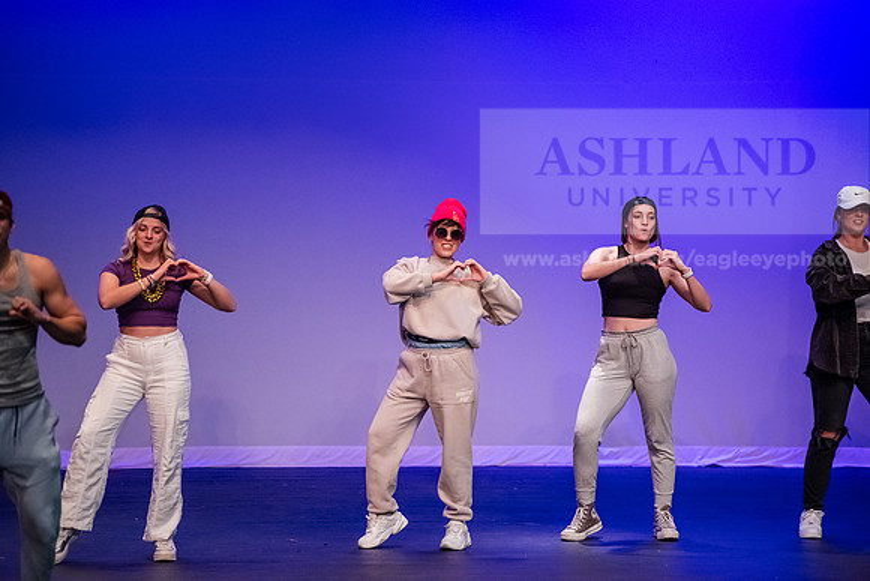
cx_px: 435
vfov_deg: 6.9
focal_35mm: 200
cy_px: 290
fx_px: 4834
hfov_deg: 10.3
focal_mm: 200
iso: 4000
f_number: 3.5
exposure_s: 1/320
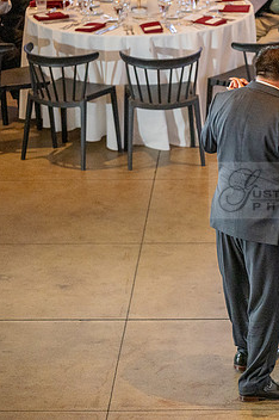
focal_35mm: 198
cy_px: 190
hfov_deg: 6.9
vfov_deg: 10.4
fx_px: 2306
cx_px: 312
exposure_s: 1/200
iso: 3200
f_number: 4
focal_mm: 120
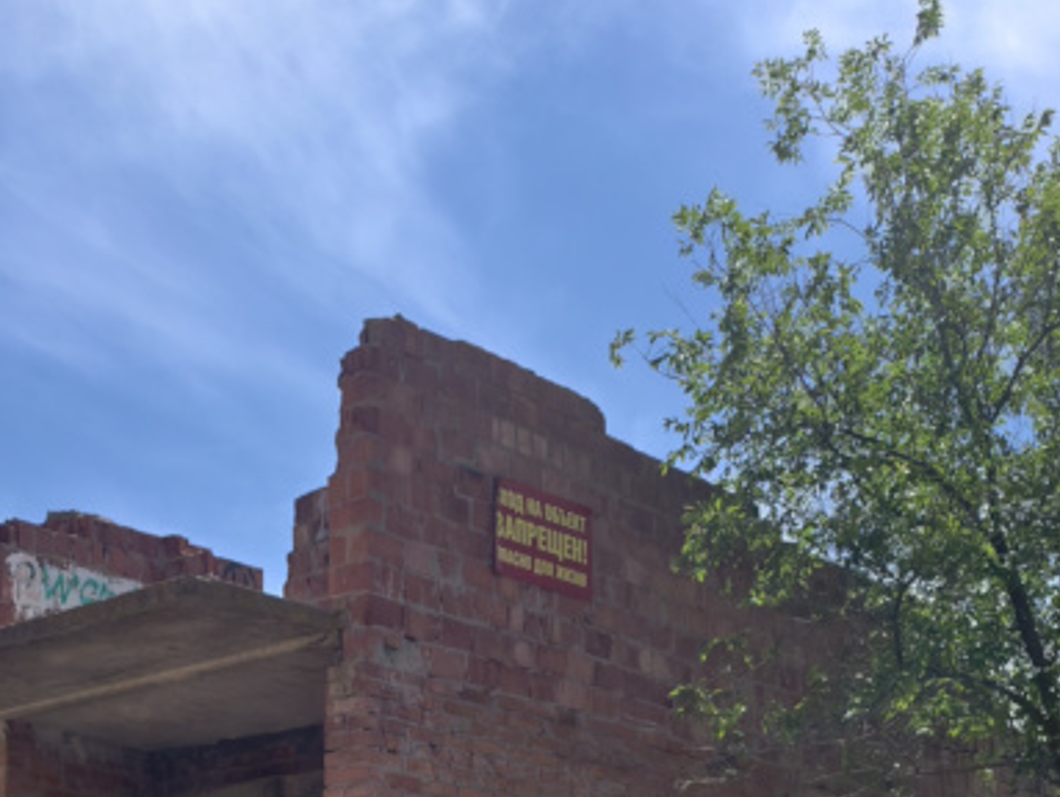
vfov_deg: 20.8
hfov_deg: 29.1
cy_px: 953
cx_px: 318
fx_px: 2023
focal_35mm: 66
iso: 72
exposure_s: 1/5814
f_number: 1.57
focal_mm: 6.54
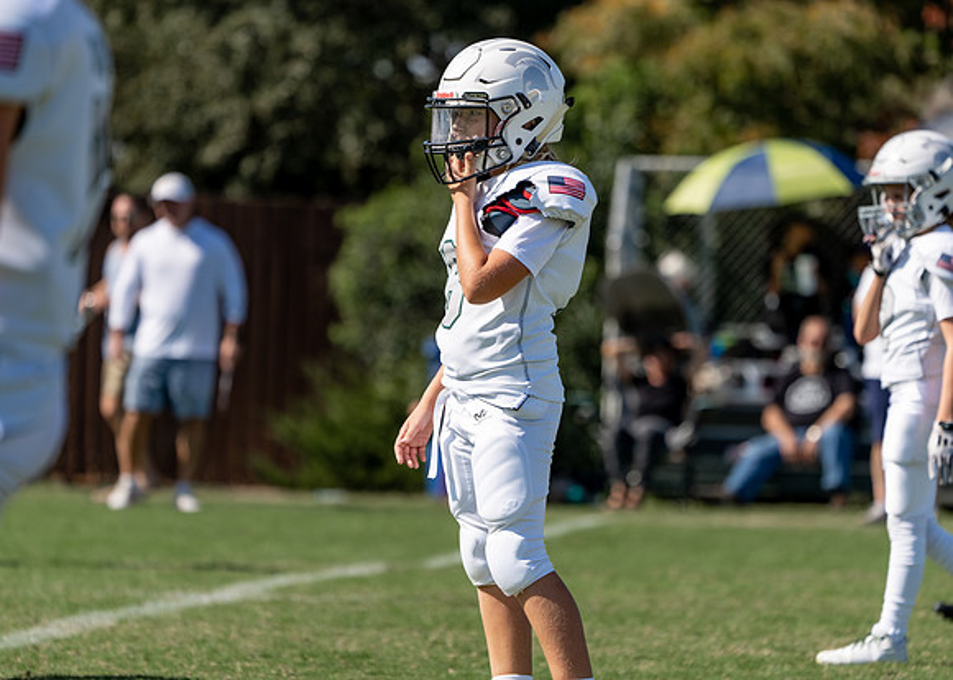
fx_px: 9132
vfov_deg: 4.3
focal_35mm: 337
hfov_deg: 6.0
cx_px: 500
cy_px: 368
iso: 100
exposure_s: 1/1000
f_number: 5.6
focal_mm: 297
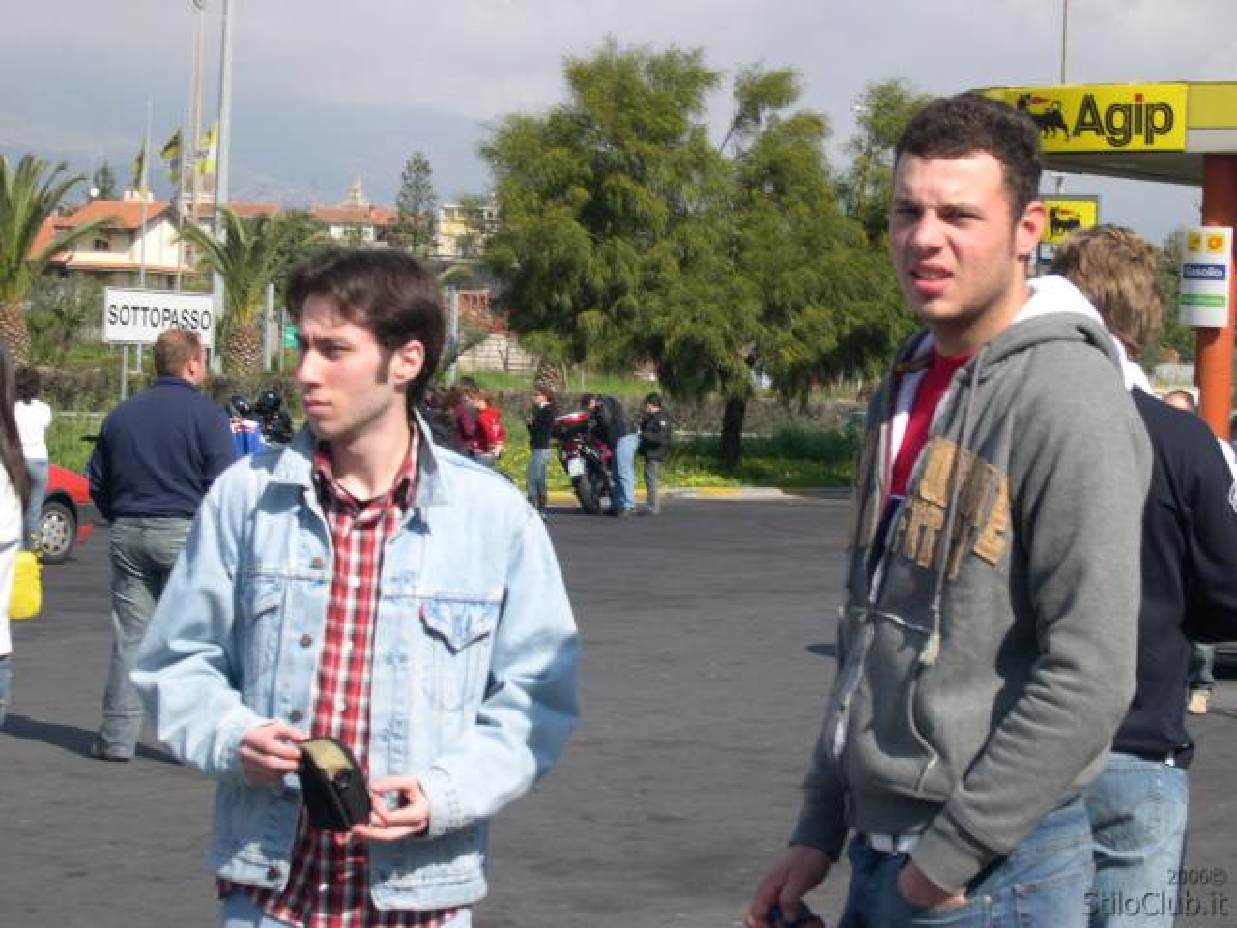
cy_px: 464
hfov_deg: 21.3
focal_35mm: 92
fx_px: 3288
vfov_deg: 16.1
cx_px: 618
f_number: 12
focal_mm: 19.5
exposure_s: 1/69.4
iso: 100
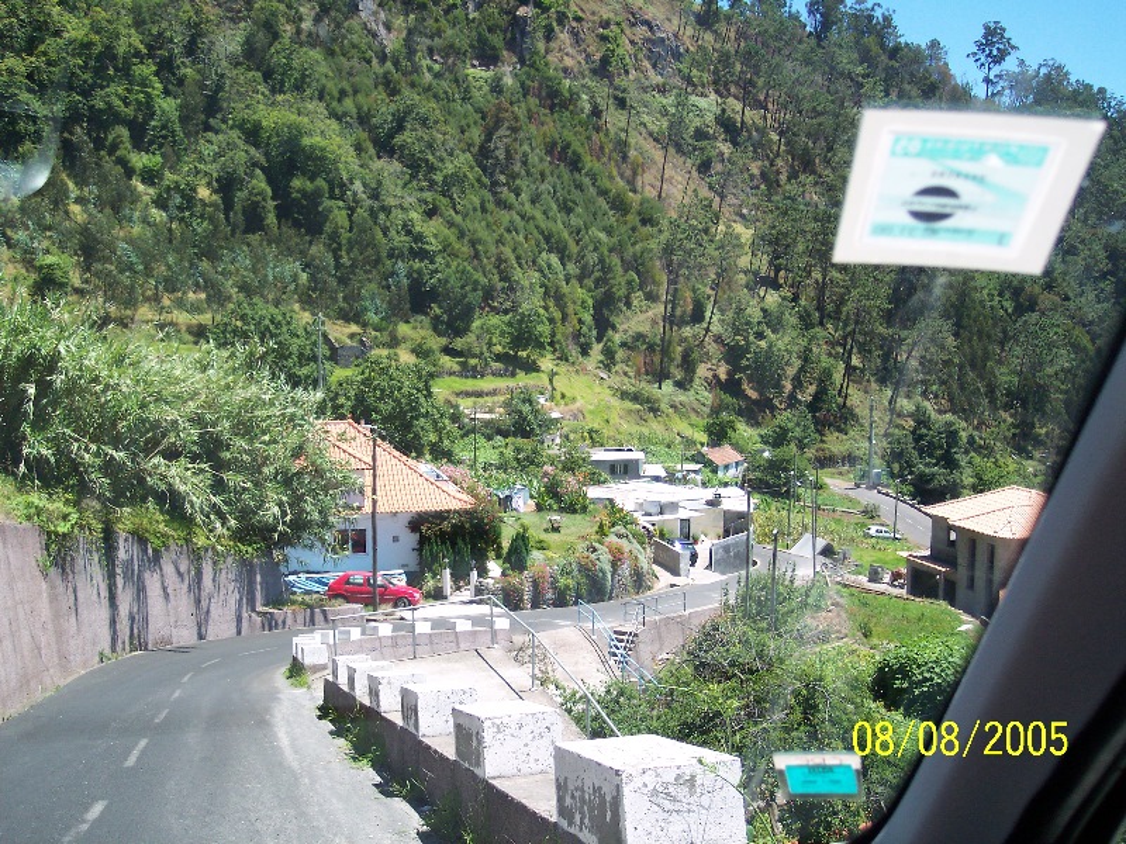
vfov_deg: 37.7
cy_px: 422
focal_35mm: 38
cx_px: 563
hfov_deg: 49.0
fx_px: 1236
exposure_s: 1/700
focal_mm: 8
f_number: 2.8
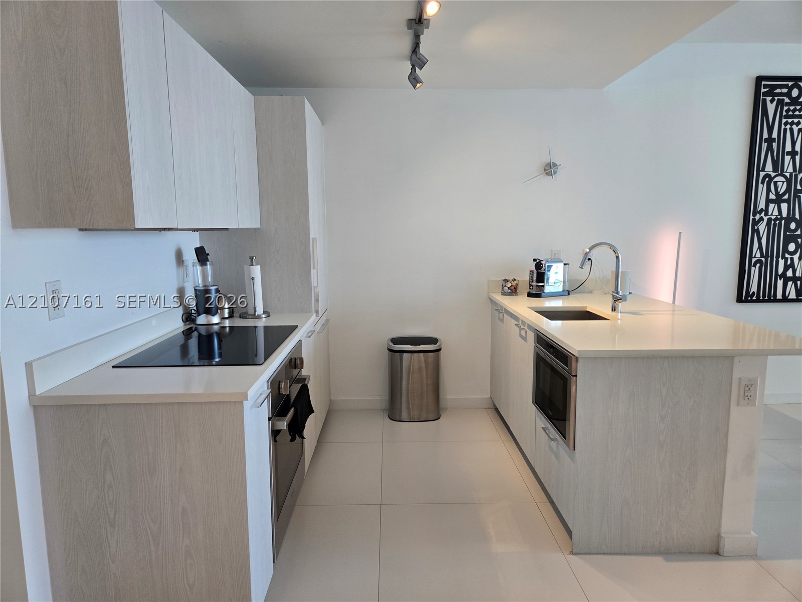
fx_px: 533
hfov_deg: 73.9
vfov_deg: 58.9
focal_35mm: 23
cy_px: 301
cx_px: 401
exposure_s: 1/120
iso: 125
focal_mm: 5.4
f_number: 1.8
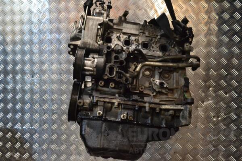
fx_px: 242
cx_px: 121
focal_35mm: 36
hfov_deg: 53.1
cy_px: 80
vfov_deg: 36.9
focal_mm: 24
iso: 3200
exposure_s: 1/125
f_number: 5.6
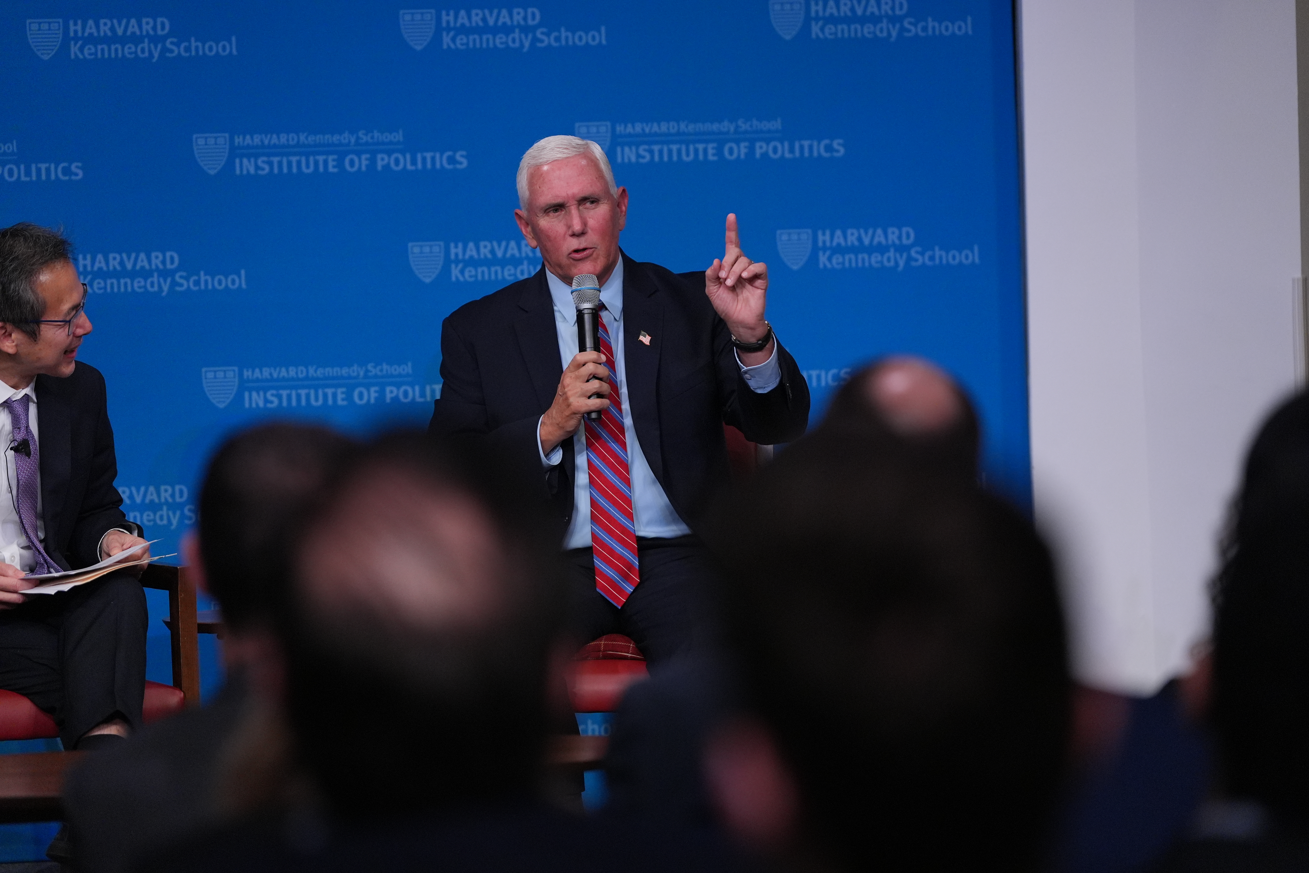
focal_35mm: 142
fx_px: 5163
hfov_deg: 14.4
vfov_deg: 9.7
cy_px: 436
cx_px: 654
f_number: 2.8
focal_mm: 142
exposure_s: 1/1600
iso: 2500
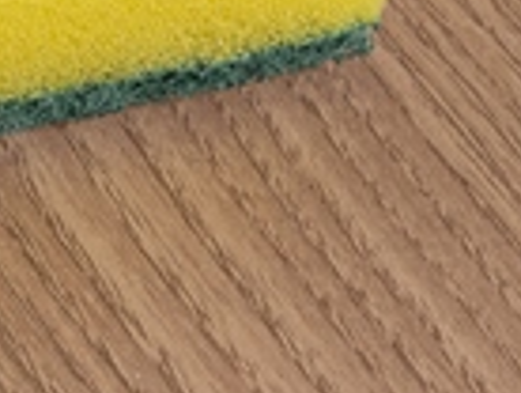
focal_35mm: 354
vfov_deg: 4.2
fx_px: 5337
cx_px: -255
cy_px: -166
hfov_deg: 5.5
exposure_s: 1/80
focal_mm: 85
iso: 500
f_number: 9
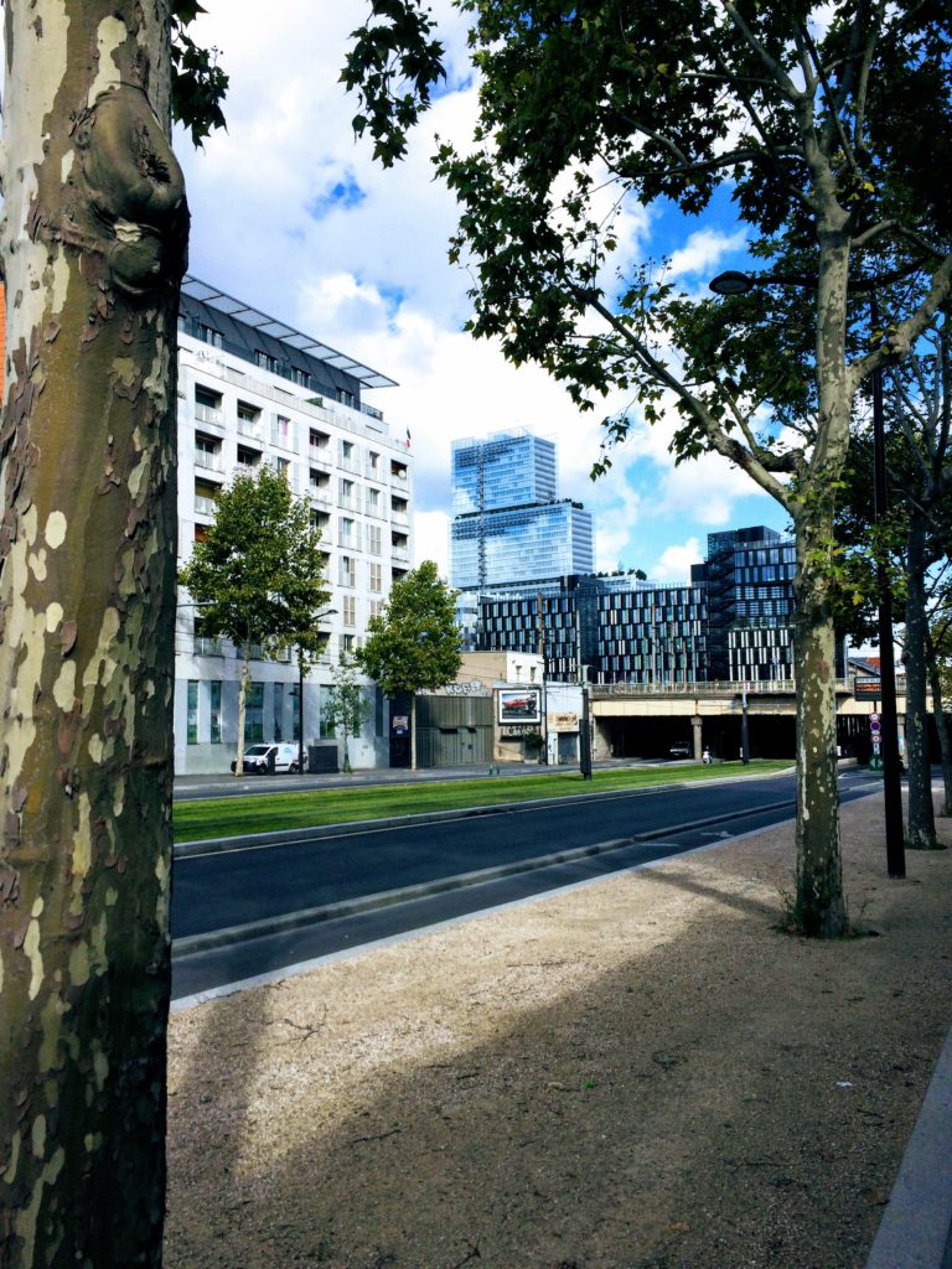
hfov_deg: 48.2
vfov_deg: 61.7
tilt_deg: +2.0
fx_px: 1063
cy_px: 634
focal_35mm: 29
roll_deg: +2.2
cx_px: 476
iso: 32
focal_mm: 4.15
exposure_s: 1/2053
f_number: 2.2
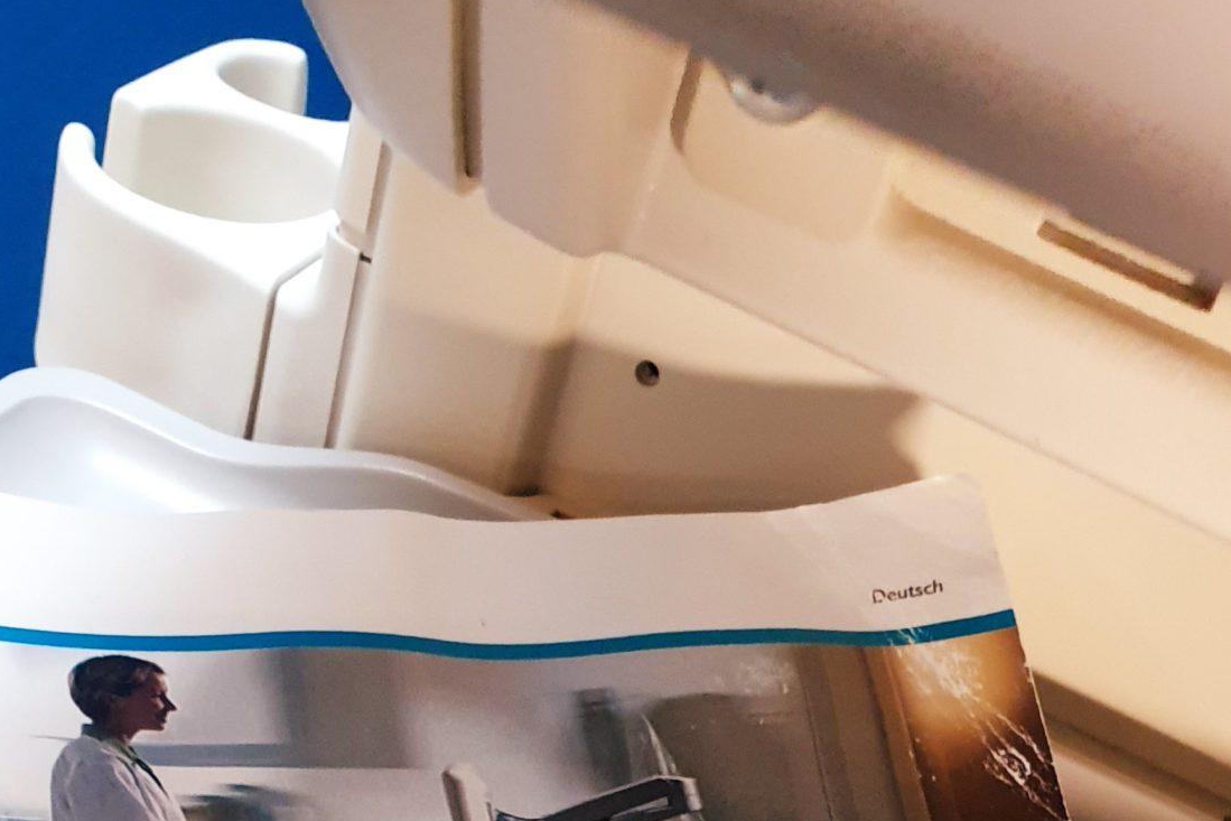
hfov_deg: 31.8
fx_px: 2154
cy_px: 1401
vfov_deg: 18.0
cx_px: 487
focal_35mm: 63
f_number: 2.4
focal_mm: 4.3
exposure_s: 1/50
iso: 320
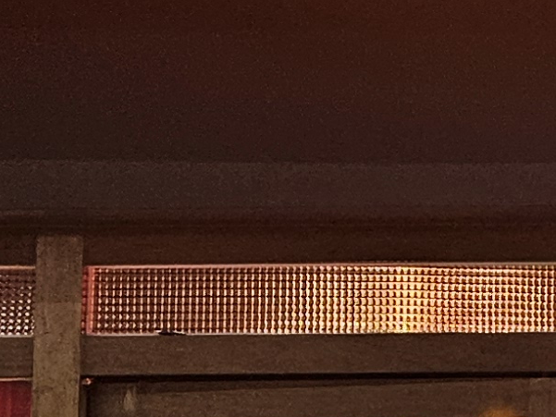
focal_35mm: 153
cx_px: 767
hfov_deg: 12.4
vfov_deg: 9.7
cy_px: 153
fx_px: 2458
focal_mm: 5.4
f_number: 1.8
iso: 250
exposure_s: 1/120
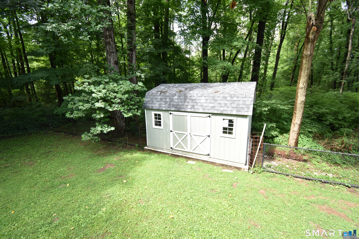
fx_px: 150
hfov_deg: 100.4
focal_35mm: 15
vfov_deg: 77.3
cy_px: 120
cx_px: 180
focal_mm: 10
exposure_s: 1/60
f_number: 4.5
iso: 100
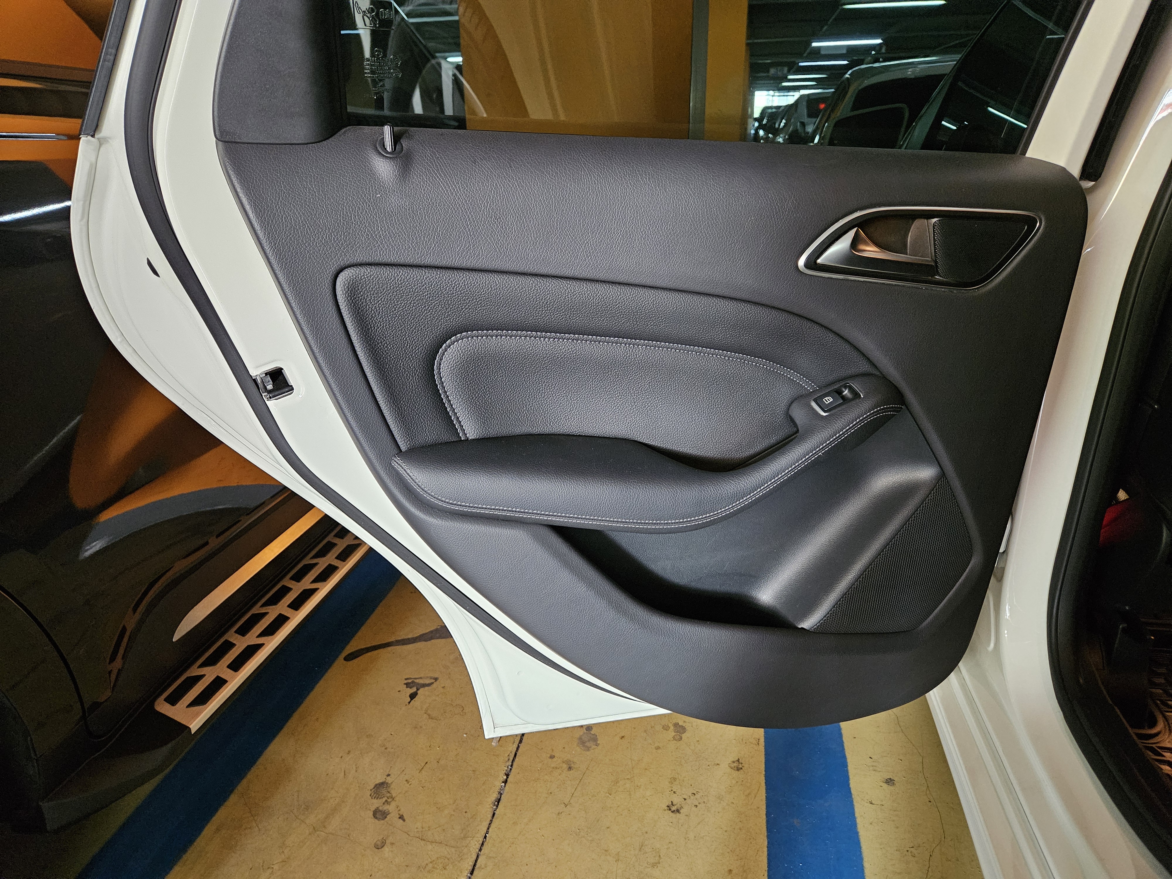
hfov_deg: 73.9
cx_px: 586
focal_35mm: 23
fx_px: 779
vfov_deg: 58.9
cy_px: 440
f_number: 1.8
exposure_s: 1/60
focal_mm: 5.4
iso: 800
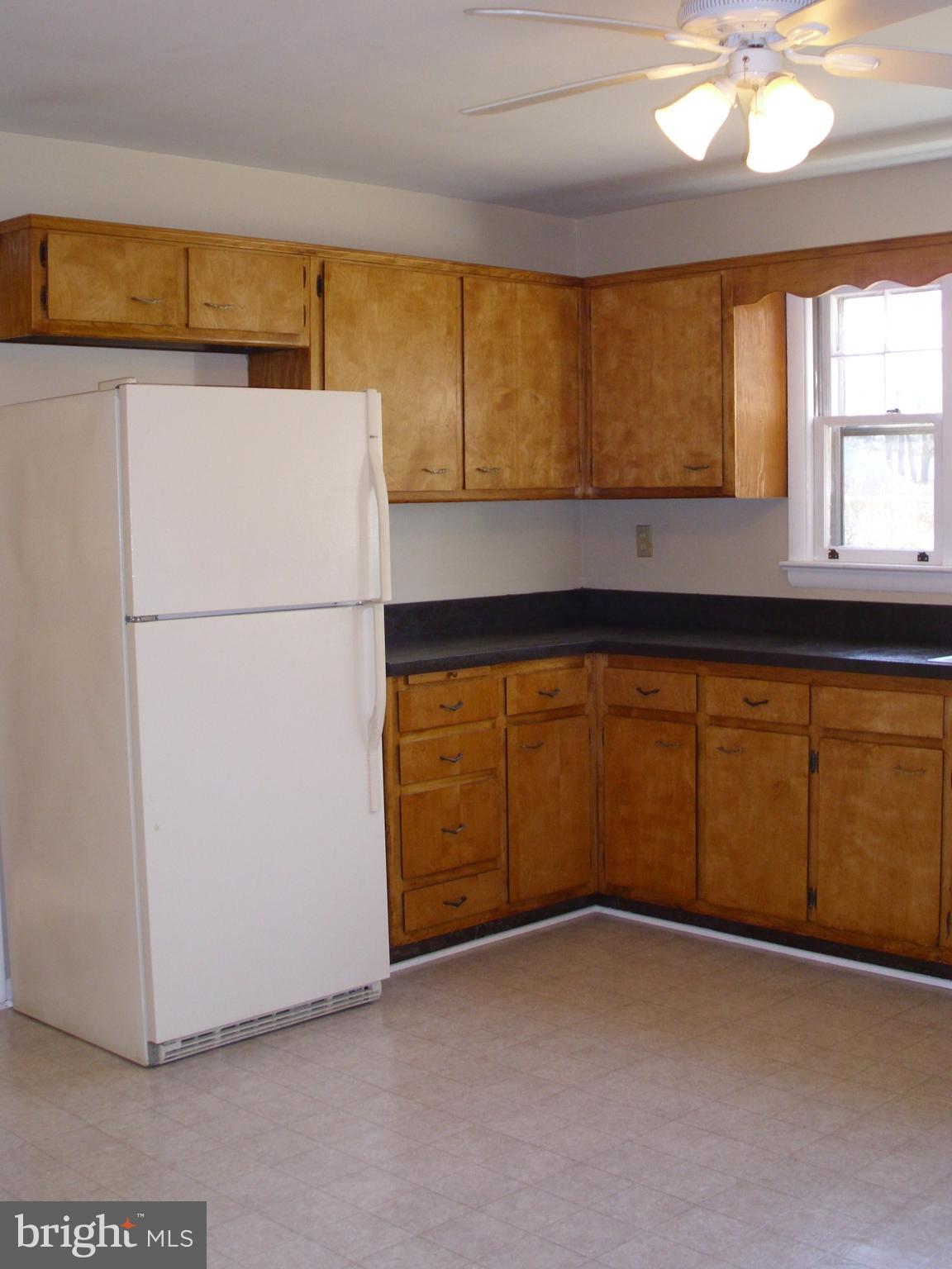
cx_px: 476
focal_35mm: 45
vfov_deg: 42.1
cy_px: 634
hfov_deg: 32.2
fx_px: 1650
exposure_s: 1/60
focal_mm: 7.52
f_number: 3.3
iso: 200
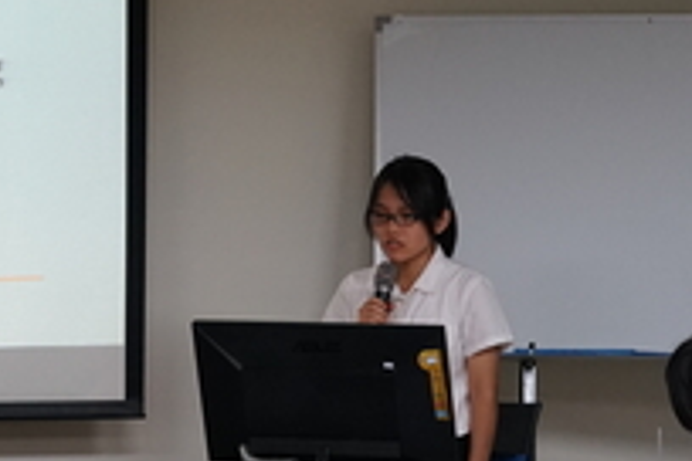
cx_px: -34
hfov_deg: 10.8
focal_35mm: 189
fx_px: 3633
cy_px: 181
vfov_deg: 7.3
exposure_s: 1/160
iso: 1600
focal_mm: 55
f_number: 4
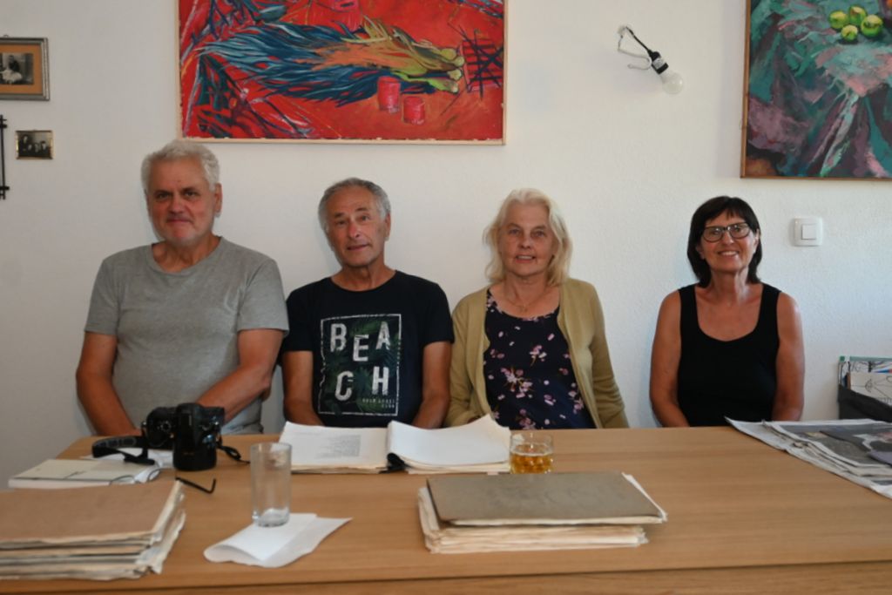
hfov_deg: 57.2
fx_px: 818
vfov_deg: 40.0
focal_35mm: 33
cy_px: 298
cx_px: 446
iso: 800
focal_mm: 22
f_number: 4
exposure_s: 1/60
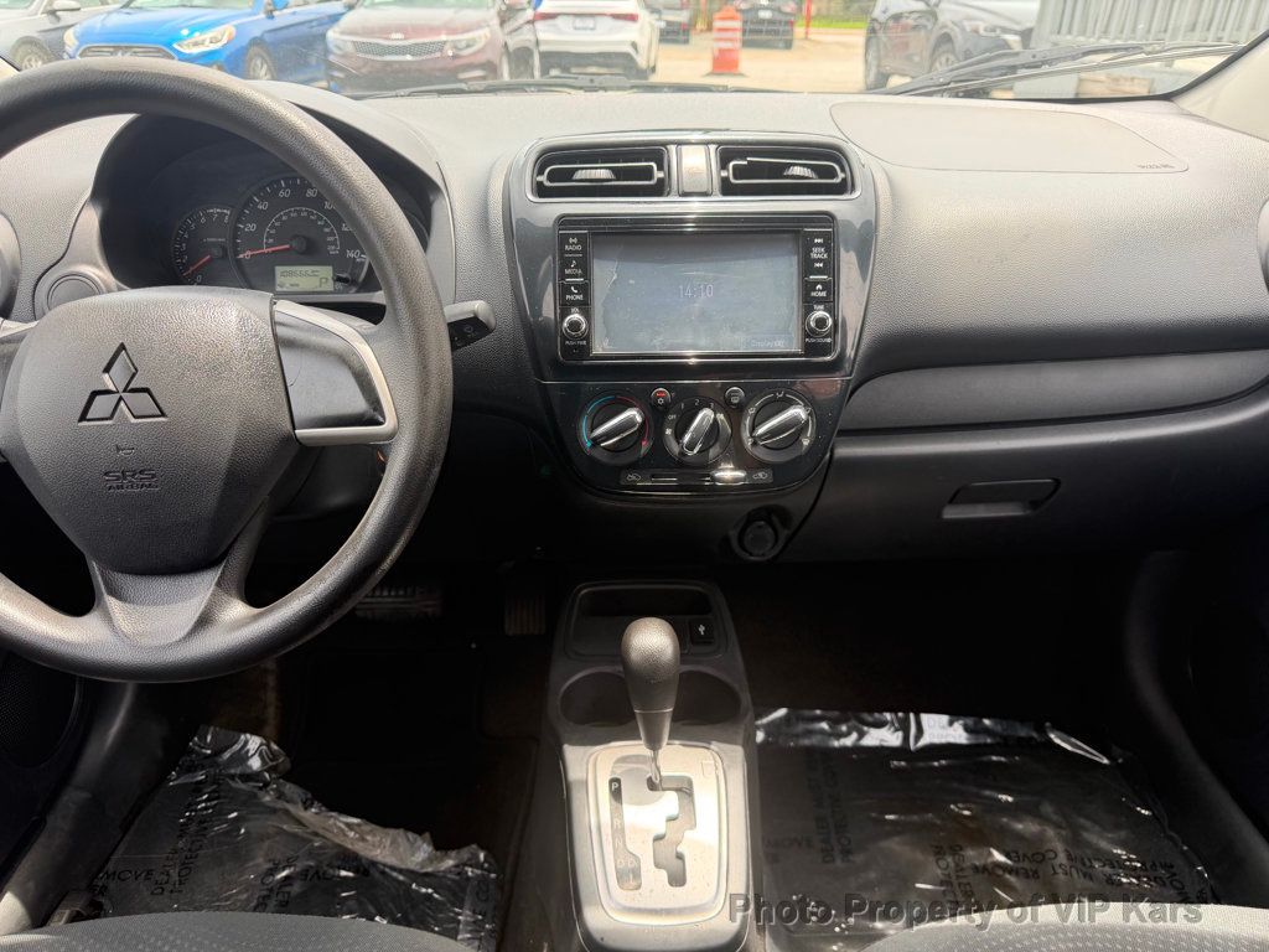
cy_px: 476
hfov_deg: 71.6
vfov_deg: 56.8
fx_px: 880
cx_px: 634
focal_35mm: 24
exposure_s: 1/350
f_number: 1.78
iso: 100
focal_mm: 6.76
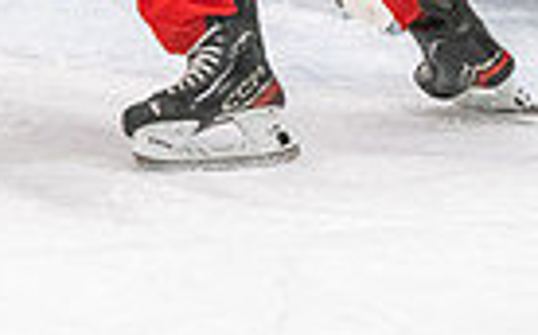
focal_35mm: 527
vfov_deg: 2.5
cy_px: -297
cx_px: 301
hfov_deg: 4.0
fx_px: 7721
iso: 4000
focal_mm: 110
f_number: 2.8
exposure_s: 1/800
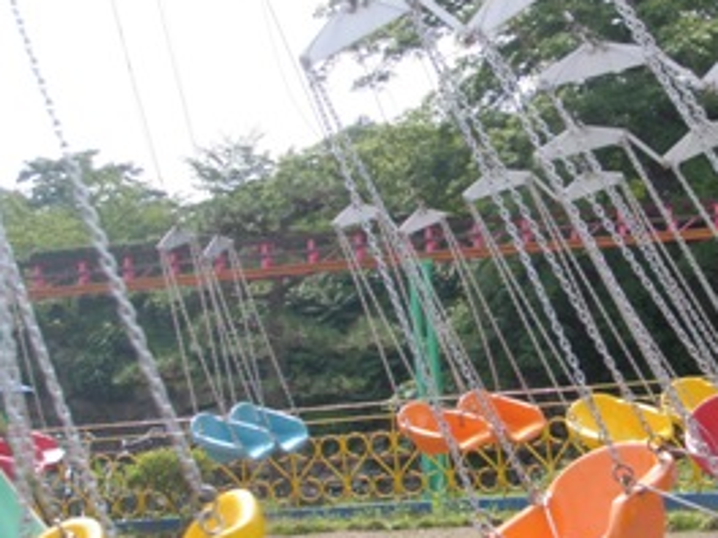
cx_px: 563
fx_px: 1431
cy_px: 296
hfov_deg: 27.7
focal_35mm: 69
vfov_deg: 21.3
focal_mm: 6.7
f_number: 3.5
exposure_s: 1/640
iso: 80
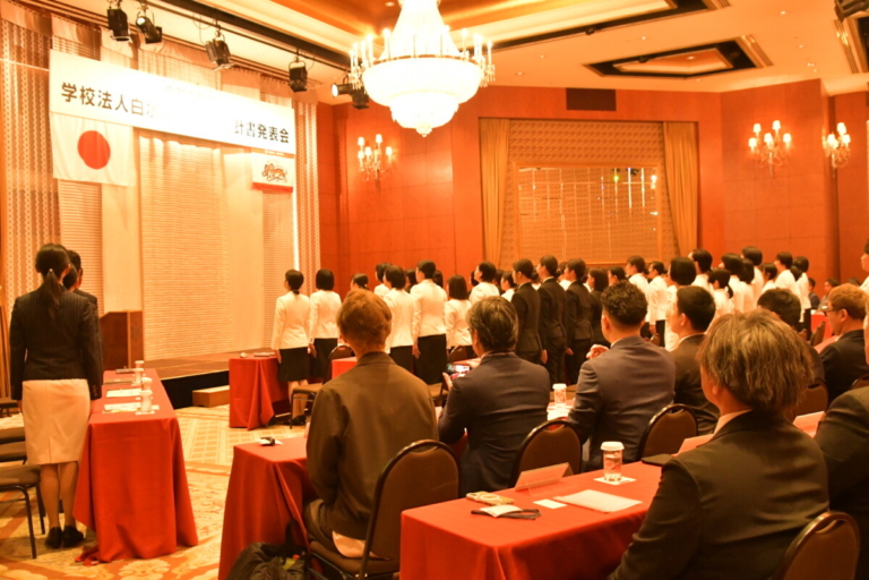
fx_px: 797
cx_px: 434
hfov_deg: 57.2
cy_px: 290
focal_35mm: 33
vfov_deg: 40.0
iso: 4000
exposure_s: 1/80
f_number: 4.5
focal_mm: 22
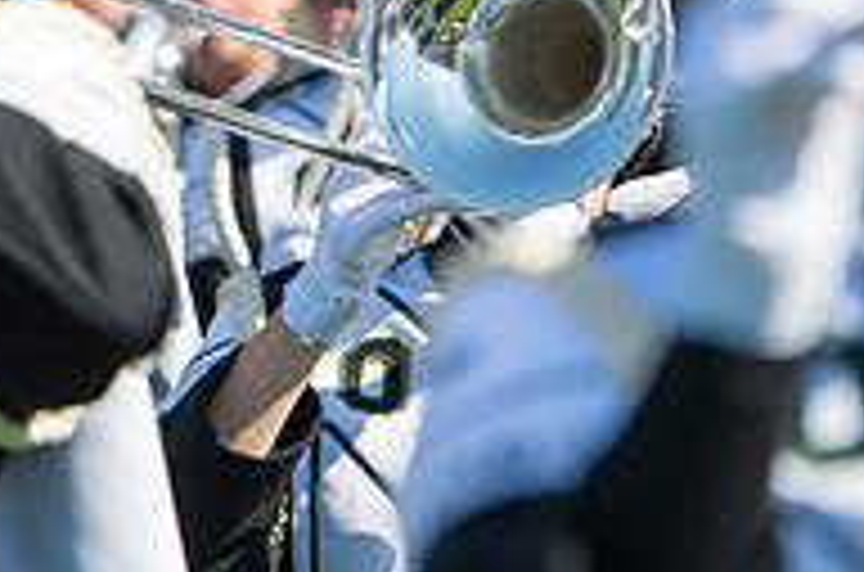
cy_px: 86
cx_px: -423
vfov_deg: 3.2
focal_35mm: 424
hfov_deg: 4.8
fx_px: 10151
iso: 200
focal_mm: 140
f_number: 4.5
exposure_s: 1/1000
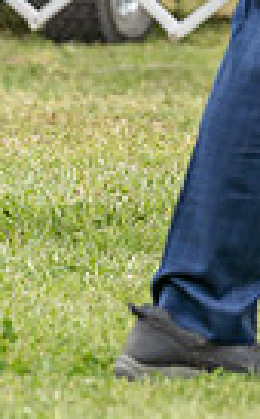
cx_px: 690
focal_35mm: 904
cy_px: -219
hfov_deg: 1.4
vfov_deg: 2.3
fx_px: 10303
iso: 500
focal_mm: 170
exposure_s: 1/1000
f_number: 4.5
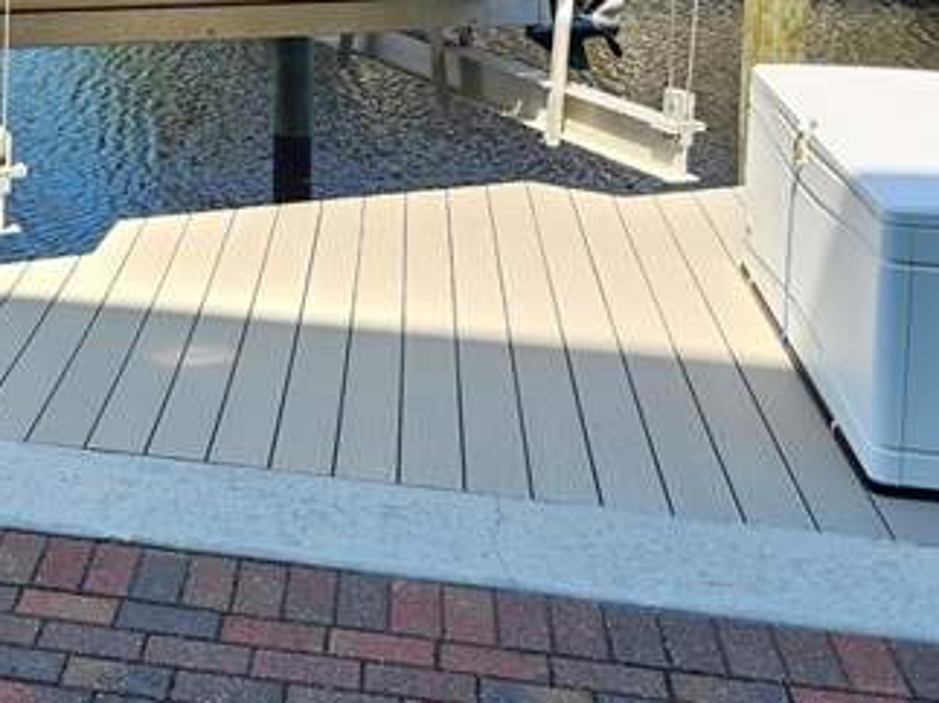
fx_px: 1546
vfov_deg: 23.9
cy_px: -81
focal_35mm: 57
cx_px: 35
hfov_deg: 31.6
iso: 10
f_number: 1.7
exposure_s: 1/180
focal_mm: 6.3
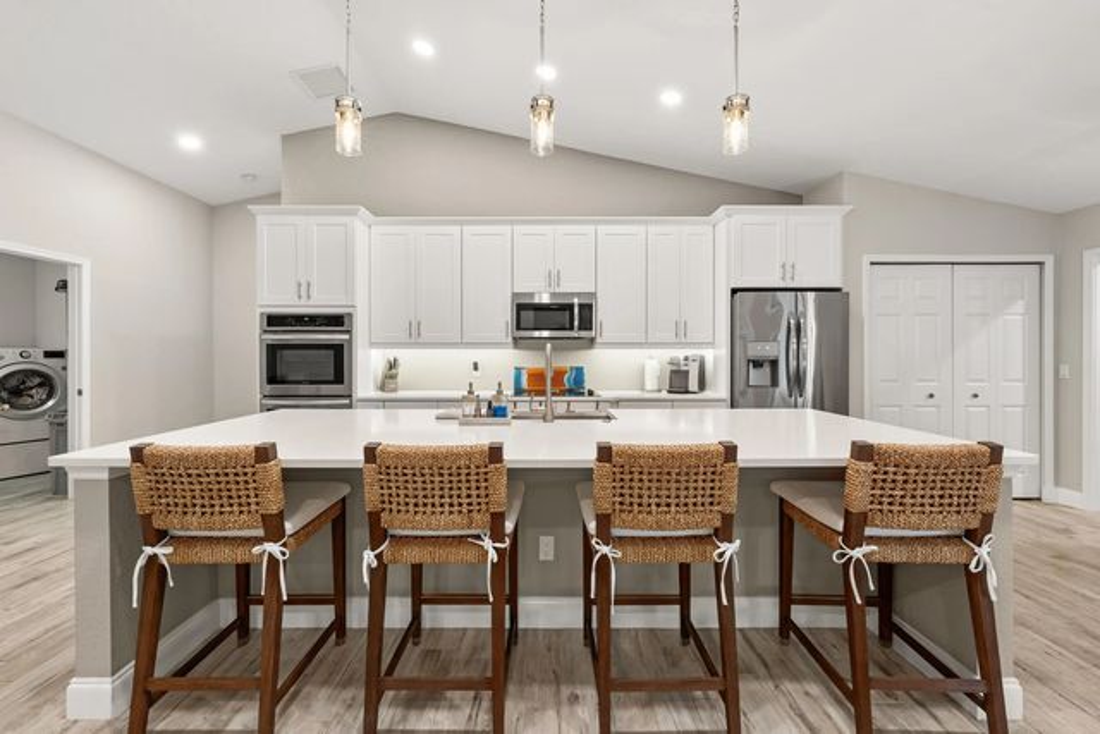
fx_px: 428
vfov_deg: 81.2
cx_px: 550
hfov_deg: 104.2
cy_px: 367
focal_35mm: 14
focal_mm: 14
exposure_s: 1/1.67
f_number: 9
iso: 250
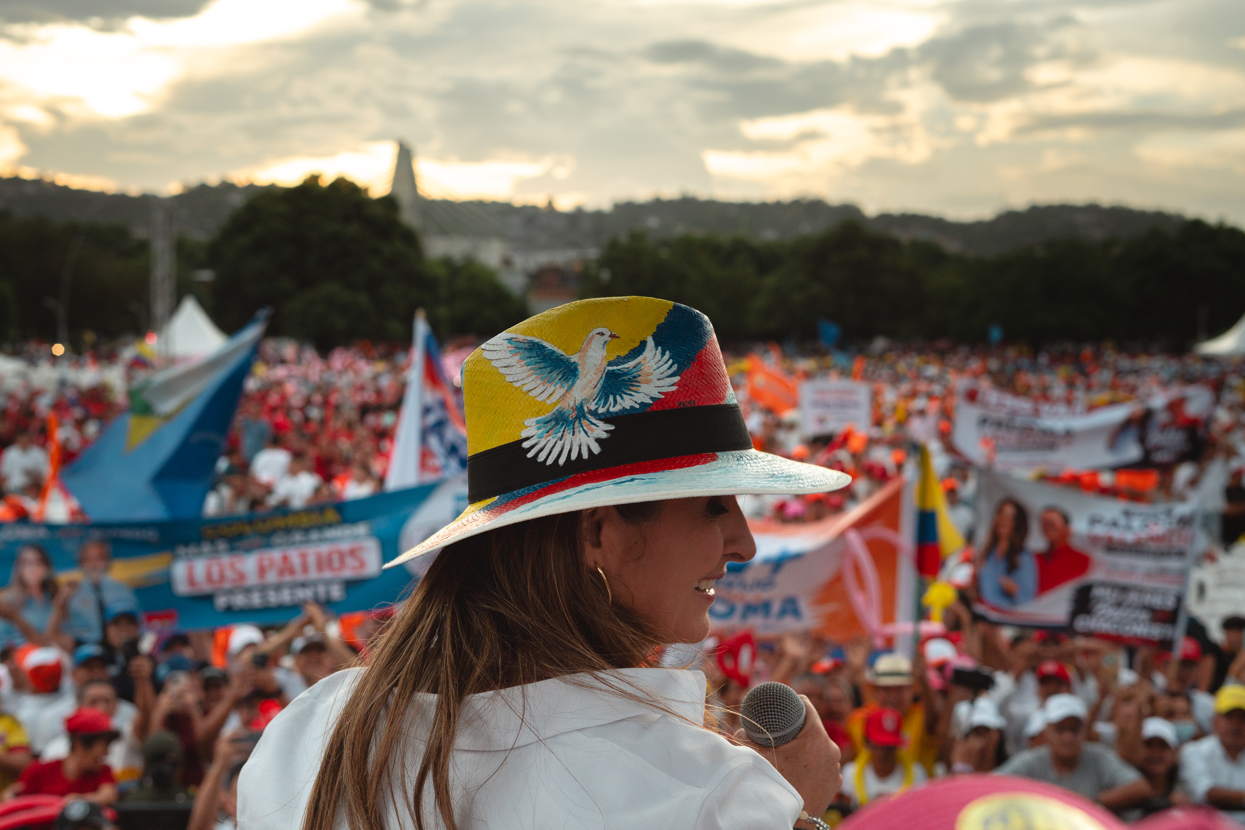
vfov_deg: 27.0
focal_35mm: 50
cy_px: 415
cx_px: 622
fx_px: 1729
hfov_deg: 39.6
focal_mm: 50
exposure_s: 1/250
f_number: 5.6
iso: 160
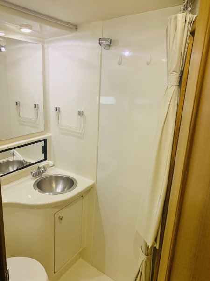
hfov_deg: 53.1
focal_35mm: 26
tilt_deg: -14.7
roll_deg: -3.4
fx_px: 210
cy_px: 140
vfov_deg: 67.3
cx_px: 105
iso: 400
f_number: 1.8
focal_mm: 4.25
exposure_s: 1/41
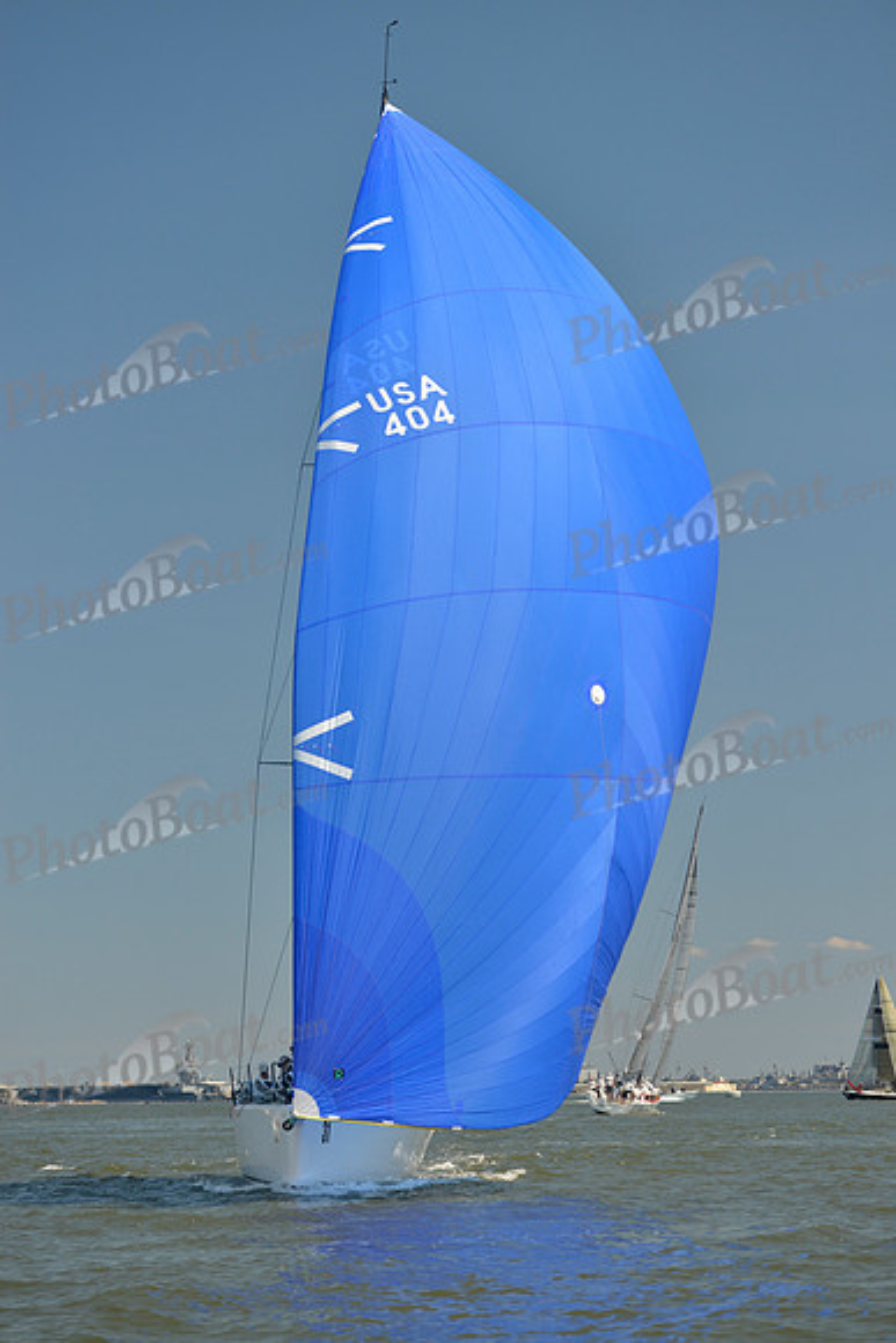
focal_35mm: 85
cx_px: 448
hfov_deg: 16.1
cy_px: 672
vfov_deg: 23.9
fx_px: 3171
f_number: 4
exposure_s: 1/1250
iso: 200
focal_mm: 85
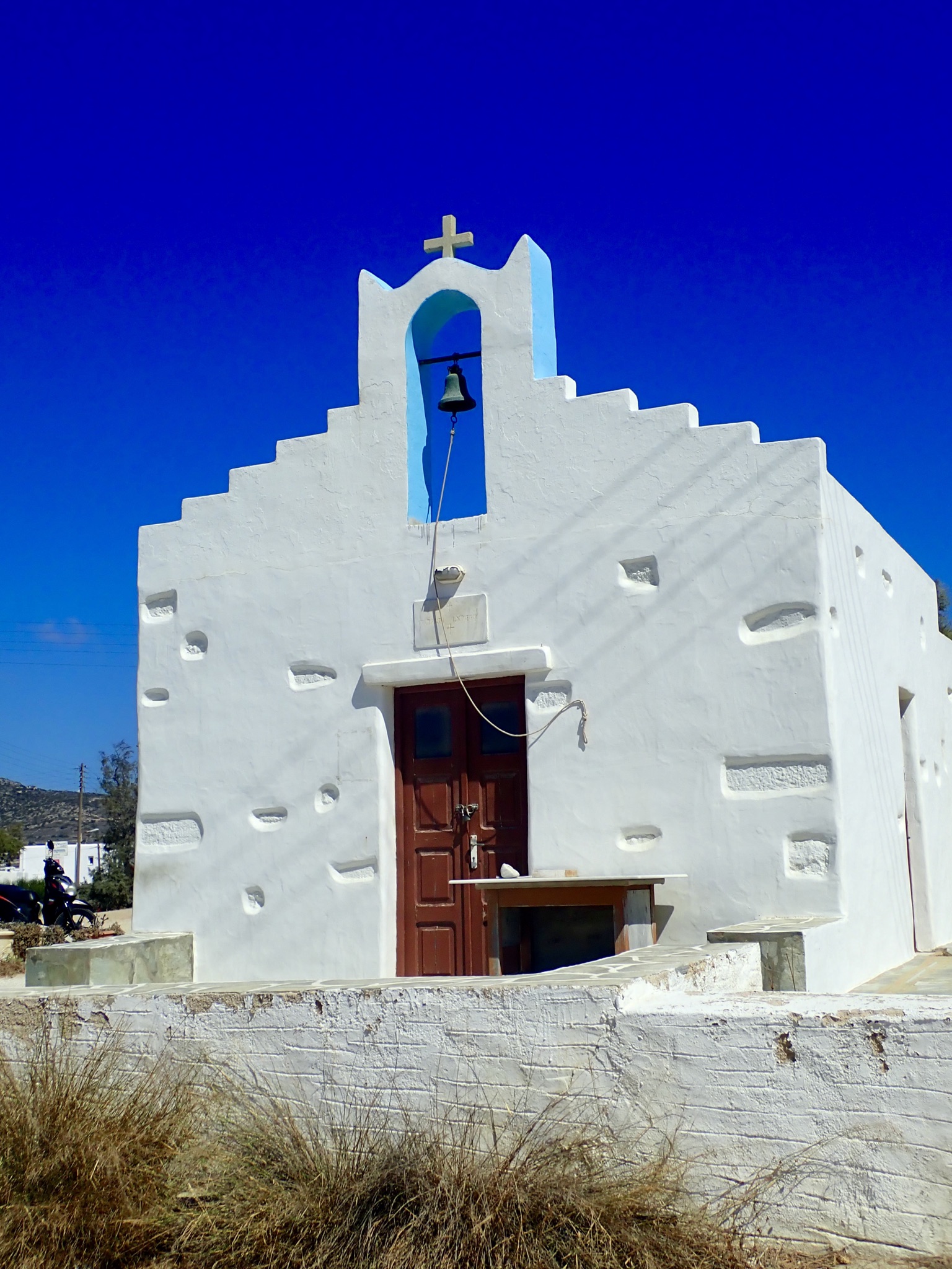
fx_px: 1467
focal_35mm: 40
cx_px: 476
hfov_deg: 36.0
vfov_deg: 46.8
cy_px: 634
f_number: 11
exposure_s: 1/250
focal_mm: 7.34
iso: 100
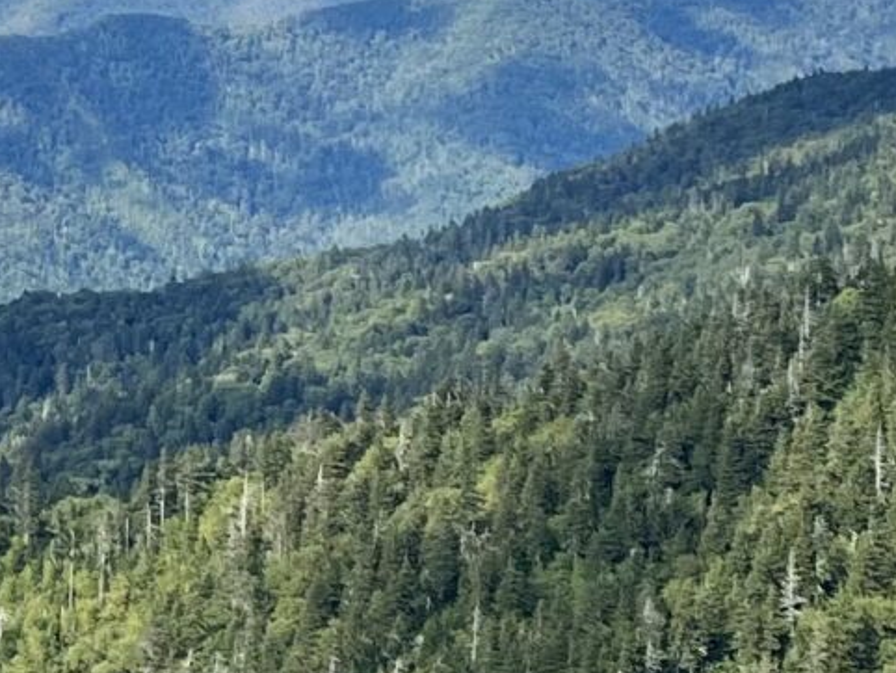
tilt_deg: +5.3
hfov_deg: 13.5
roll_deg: +1.8
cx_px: -437
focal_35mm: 138
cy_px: -589
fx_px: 3574
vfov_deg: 10.1
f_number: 1.6
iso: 50
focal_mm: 5.1
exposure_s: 1/4651
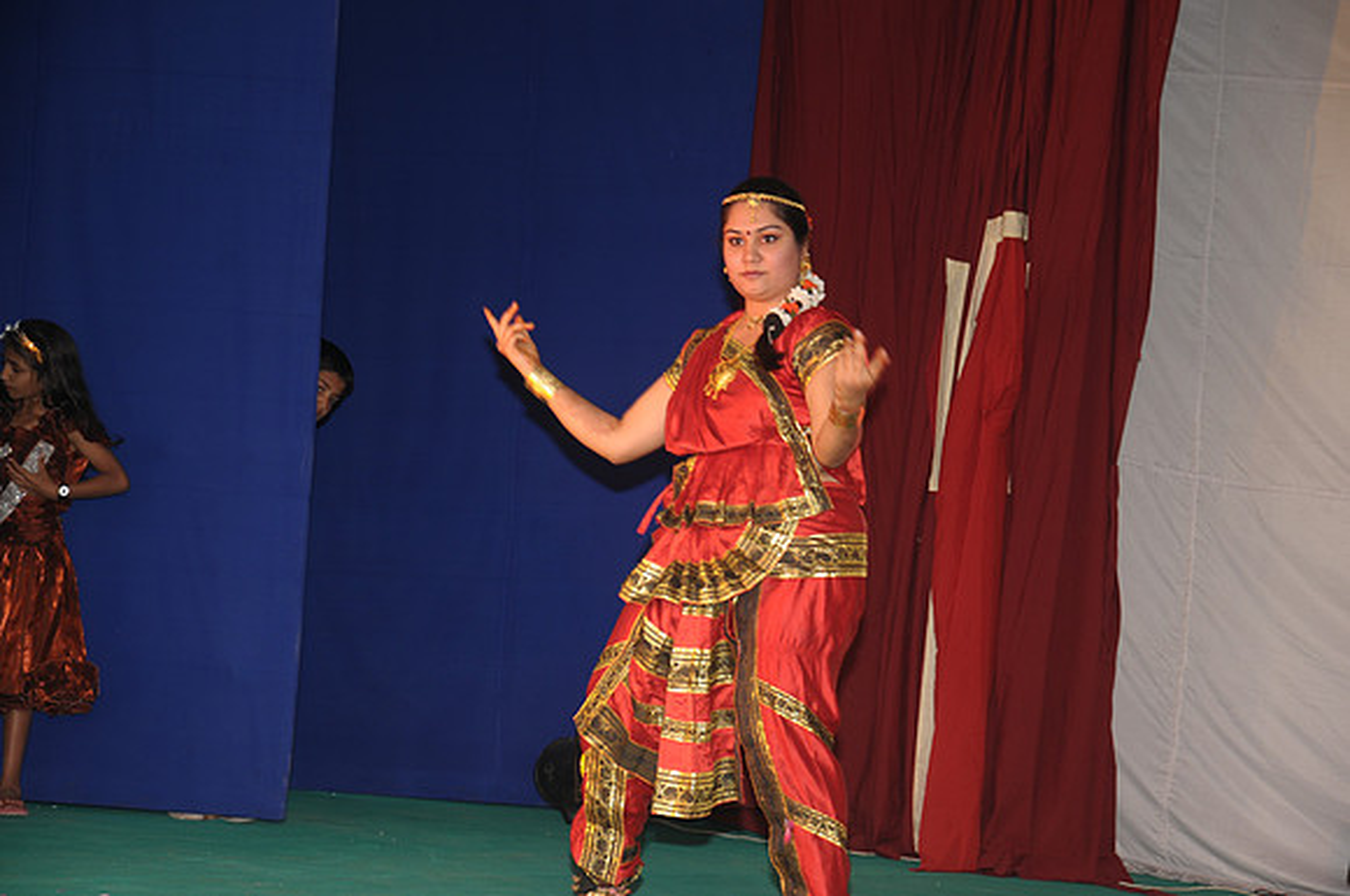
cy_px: 448
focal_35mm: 105
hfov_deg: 19.5
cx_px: 675
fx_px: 3932
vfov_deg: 13.0
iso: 200
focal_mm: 70
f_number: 5.6
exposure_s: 1/125
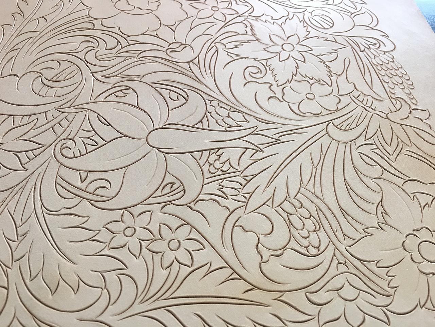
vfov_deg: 48.2
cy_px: 164
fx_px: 364
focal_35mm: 29
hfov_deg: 61.7
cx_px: 218
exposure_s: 1/33
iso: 25
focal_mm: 4.15
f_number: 2.2
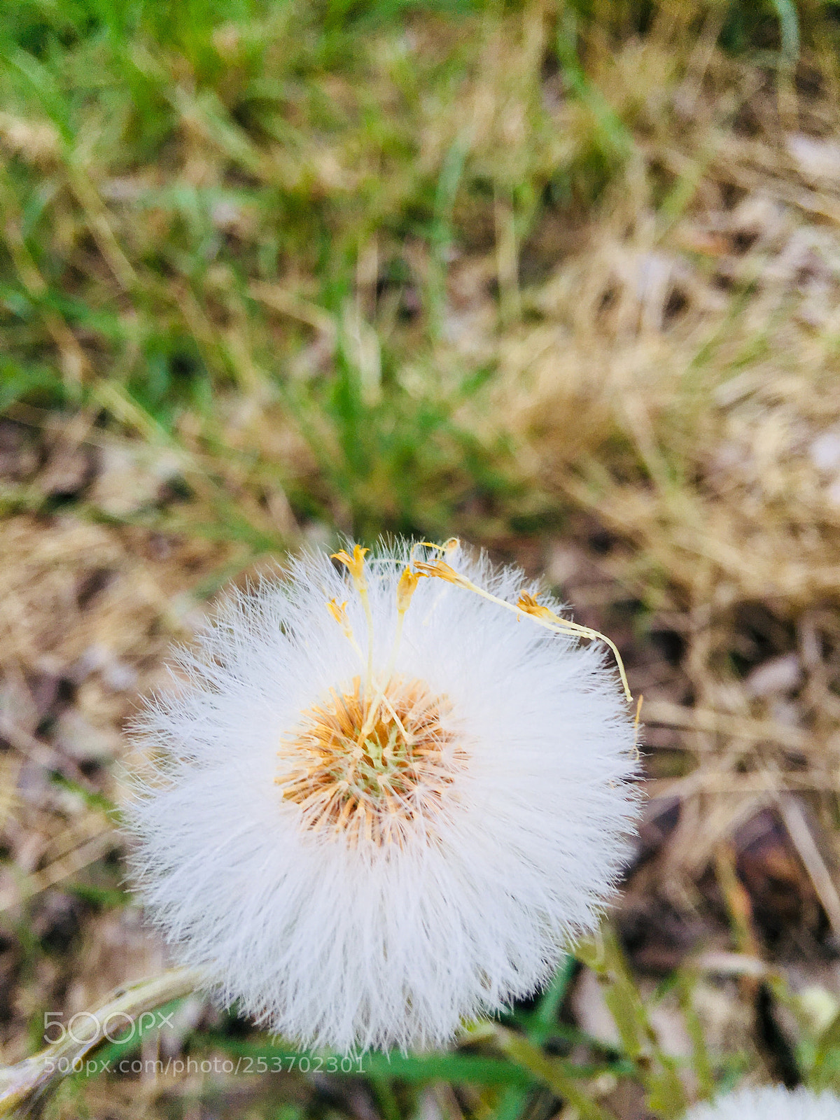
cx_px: 420
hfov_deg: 48.2
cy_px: 560
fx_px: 938
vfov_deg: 61.7
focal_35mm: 29
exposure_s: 1/381
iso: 25
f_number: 2.2
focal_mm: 4.15
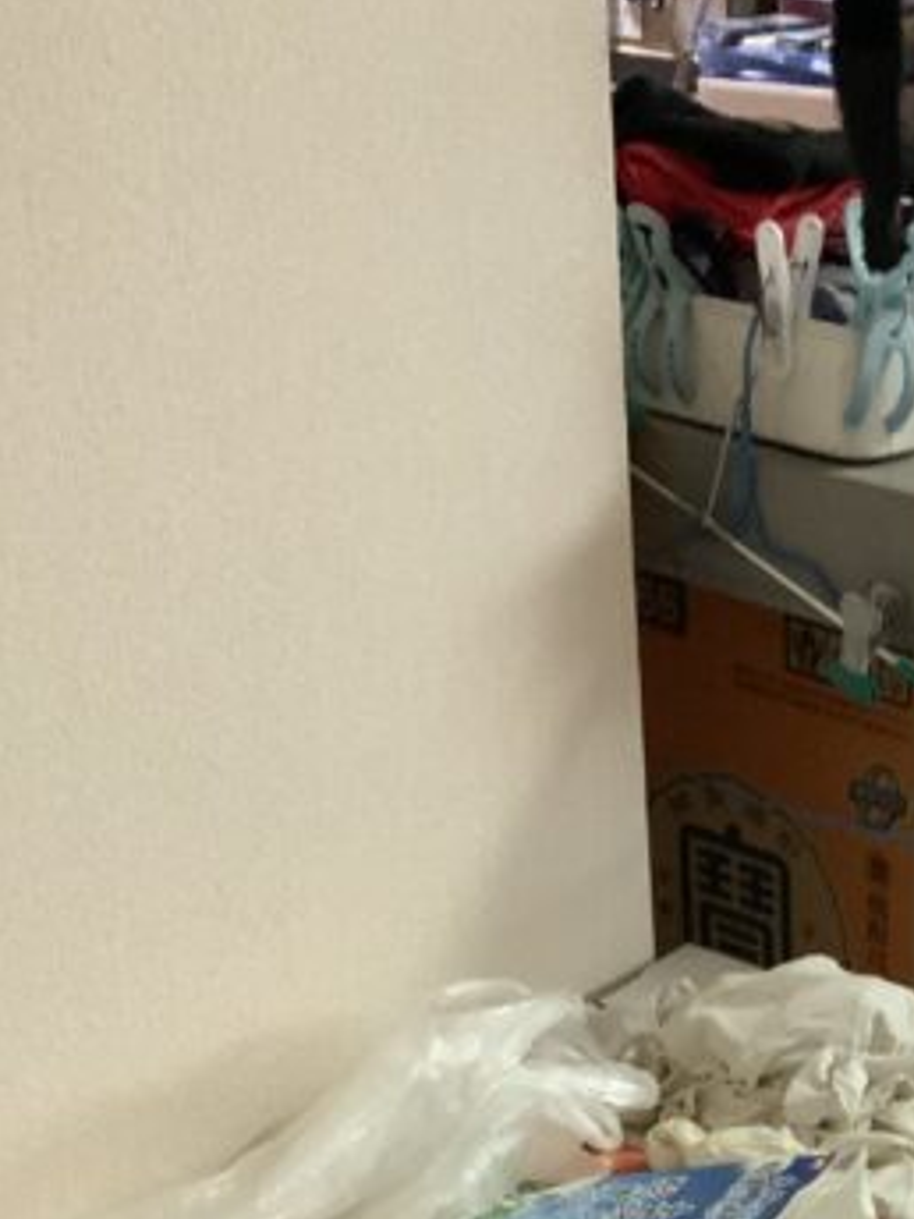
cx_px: 871
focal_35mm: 81
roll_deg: +1.6
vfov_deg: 21.8
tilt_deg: -37.2
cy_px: 1566
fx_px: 2852
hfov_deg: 17.8
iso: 250
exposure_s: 1/33
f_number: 1.8
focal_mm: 3
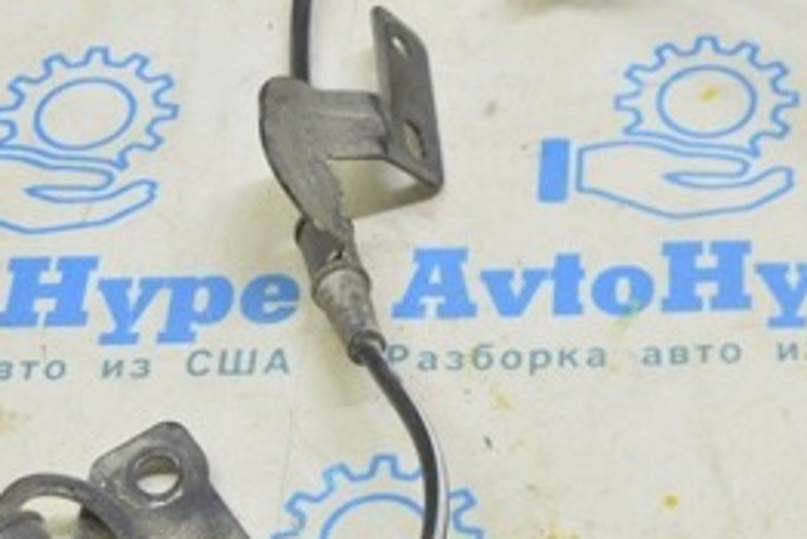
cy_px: 420
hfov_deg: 18.7
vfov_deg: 12.9
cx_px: 825
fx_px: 2382
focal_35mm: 106
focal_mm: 29
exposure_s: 1/20
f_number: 5.6
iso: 400
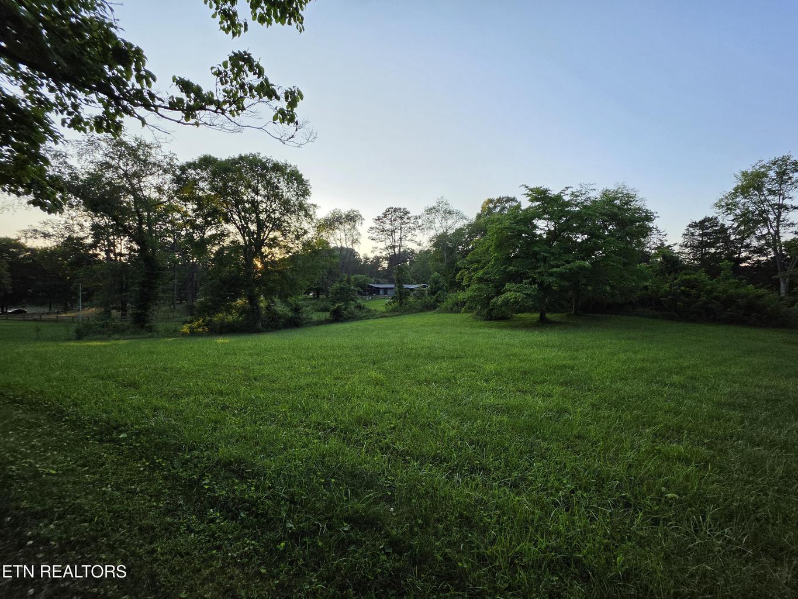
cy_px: 300
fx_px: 300
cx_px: 399
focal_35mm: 13
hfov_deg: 106.2
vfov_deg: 89.9
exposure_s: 1/734
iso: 32
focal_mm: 2.2
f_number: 1.9
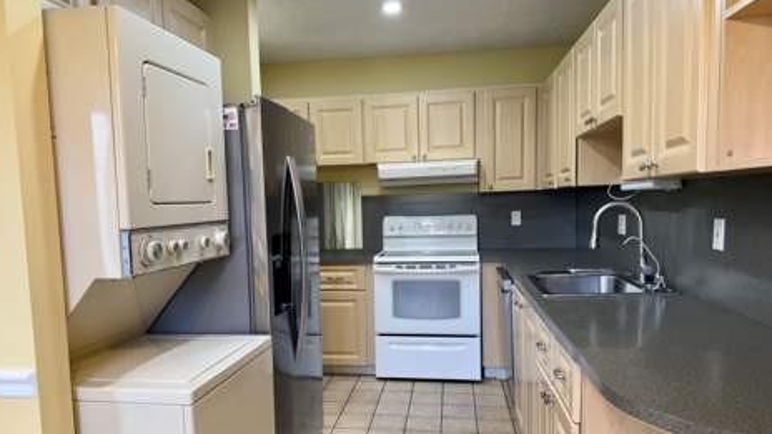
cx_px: 376
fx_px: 553
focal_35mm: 27
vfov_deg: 42.7
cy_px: 255
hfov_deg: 69.8
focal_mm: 6.76
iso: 160
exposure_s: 1/120
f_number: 1.78
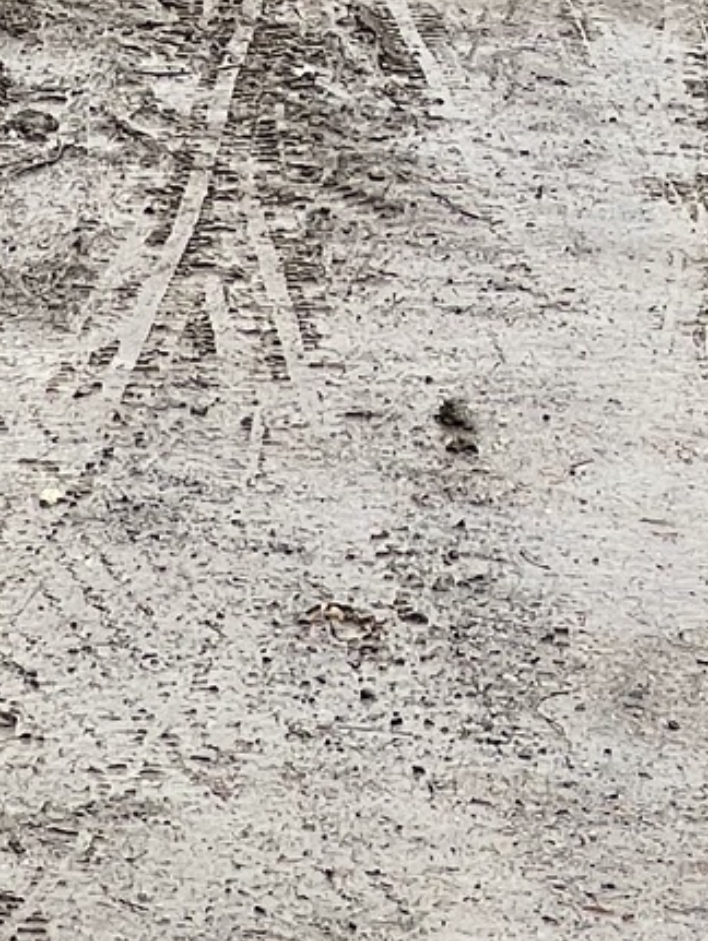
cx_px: 341
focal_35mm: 357
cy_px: -1107
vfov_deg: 5.4
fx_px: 9721
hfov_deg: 4.2
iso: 32
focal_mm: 9
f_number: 2.8
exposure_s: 1/119
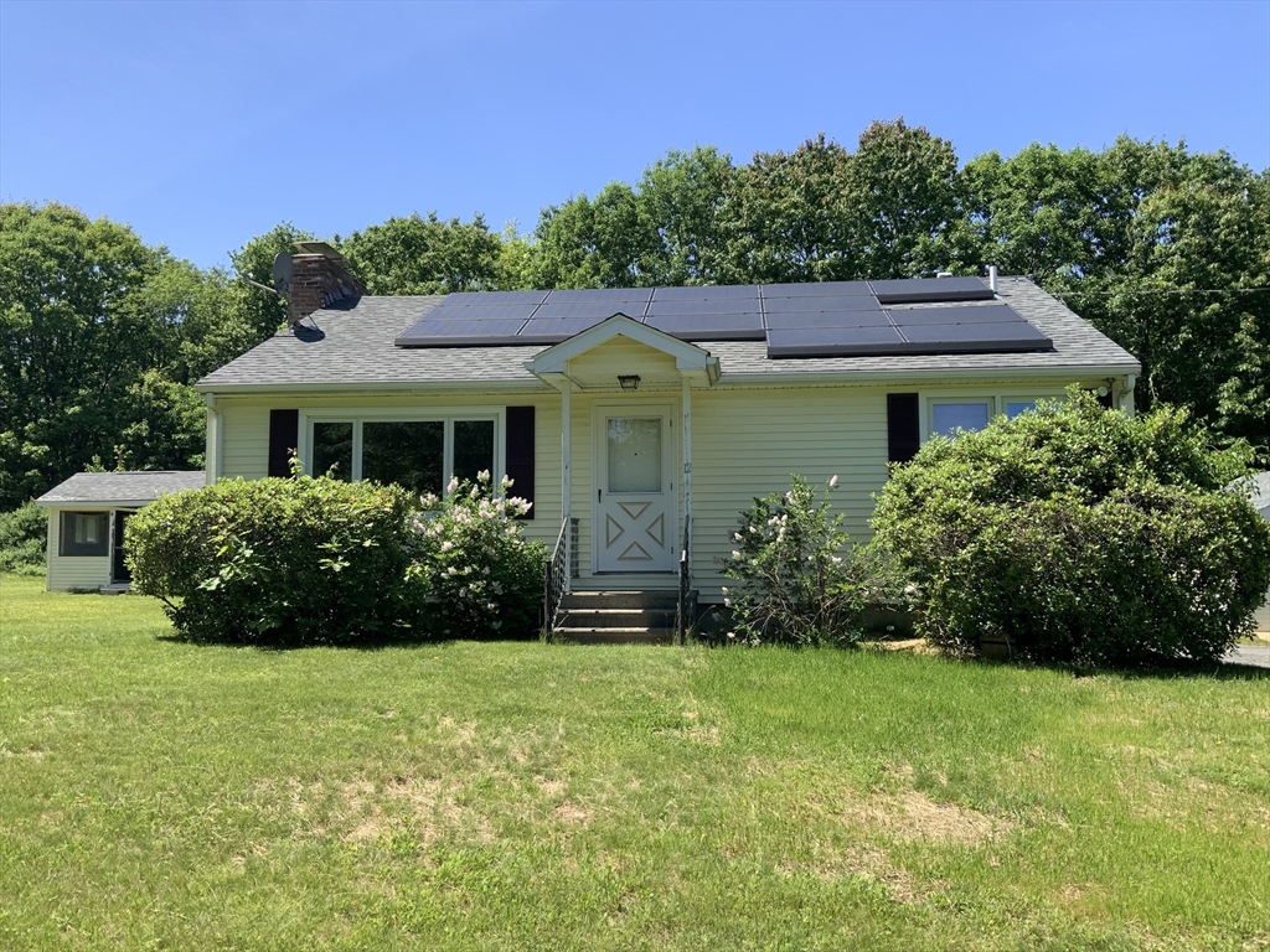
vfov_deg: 48.2
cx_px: 635
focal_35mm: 29
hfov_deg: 61.7
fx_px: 1064
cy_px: 476
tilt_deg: +3.7
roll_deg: +0.0
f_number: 1.8
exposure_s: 1/1076
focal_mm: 3
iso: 16
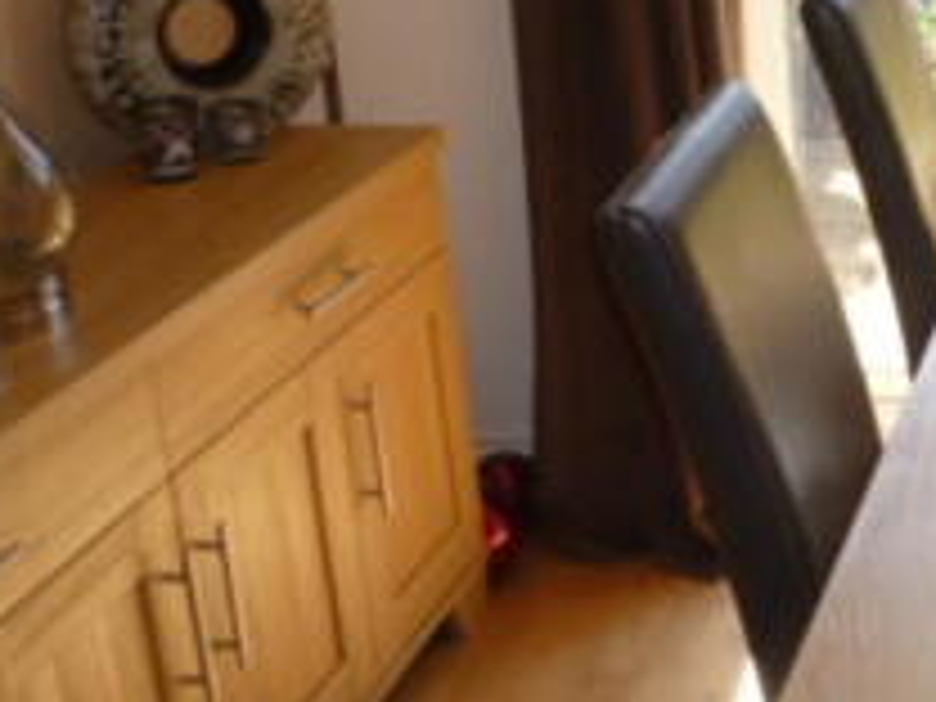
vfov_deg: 20.9
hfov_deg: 24.8
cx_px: 1150
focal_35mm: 70
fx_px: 1893
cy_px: 214
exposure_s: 1/125
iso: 100
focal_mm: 4.5
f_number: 2.8
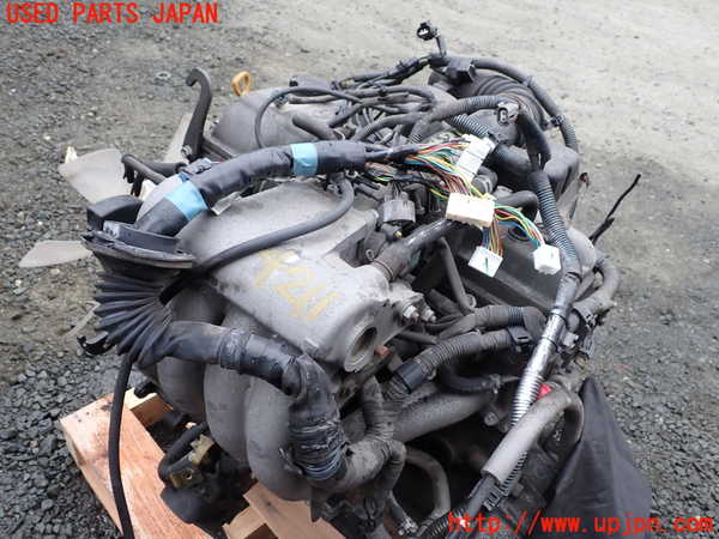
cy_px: 270
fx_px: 623
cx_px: 360
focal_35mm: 30
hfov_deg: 60.0
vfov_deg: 46.8
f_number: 3.2
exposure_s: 1/80
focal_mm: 5.4
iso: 100
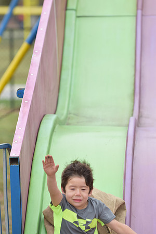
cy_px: 117
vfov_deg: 7.8
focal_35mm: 262
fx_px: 1706
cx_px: 78
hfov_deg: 5.2
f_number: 3.5
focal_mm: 175
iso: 200
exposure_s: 1/500
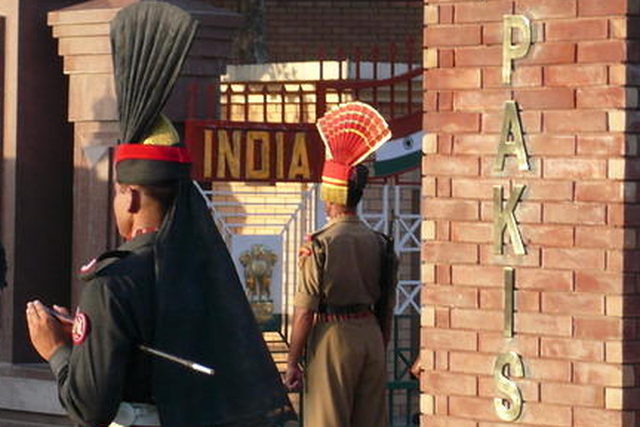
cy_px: 138
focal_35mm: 157
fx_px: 2791
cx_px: 179
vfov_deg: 8.7
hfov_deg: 13.0
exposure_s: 1/100
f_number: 5.6
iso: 100
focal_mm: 16.8
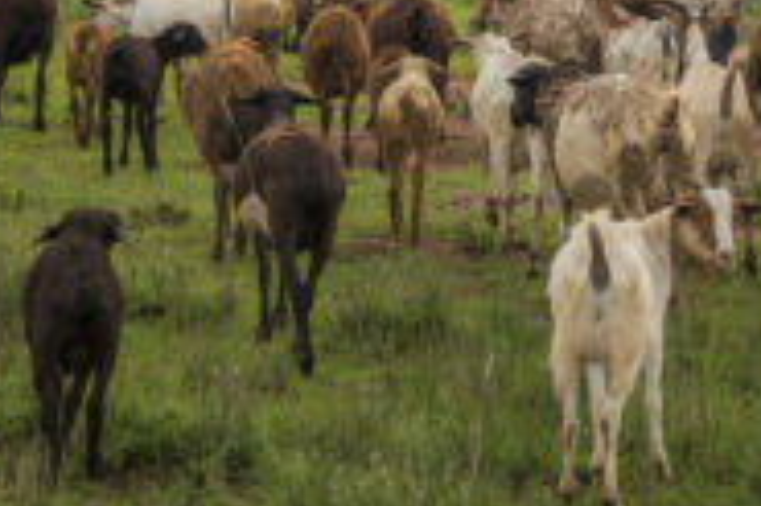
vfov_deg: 7.5
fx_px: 3844
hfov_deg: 11.3
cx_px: 387
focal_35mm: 182
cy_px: -72
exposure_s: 1/800
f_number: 7.1
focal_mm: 56
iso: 400
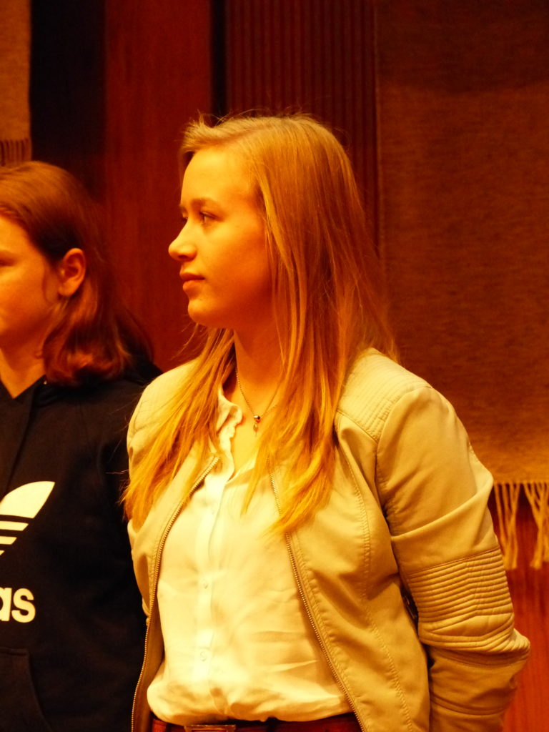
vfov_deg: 7.8
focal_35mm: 254
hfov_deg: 5.9
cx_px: 274
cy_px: 366
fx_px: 5371
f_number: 2.8
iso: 1600
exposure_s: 1/80
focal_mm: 45.7
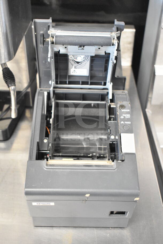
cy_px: 122
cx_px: 82
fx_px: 326
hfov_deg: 28.1
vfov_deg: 41.1
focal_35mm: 48
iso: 7200
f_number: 4.5
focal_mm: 32
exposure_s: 1/50
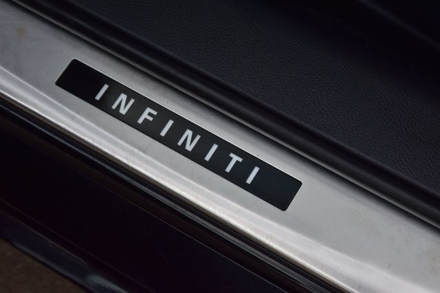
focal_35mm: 82
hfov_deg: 24.6
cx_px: 220
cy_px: 146
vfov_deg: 16.5
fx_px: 1008
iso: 400
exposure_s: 1/400
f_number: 11
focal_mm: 55
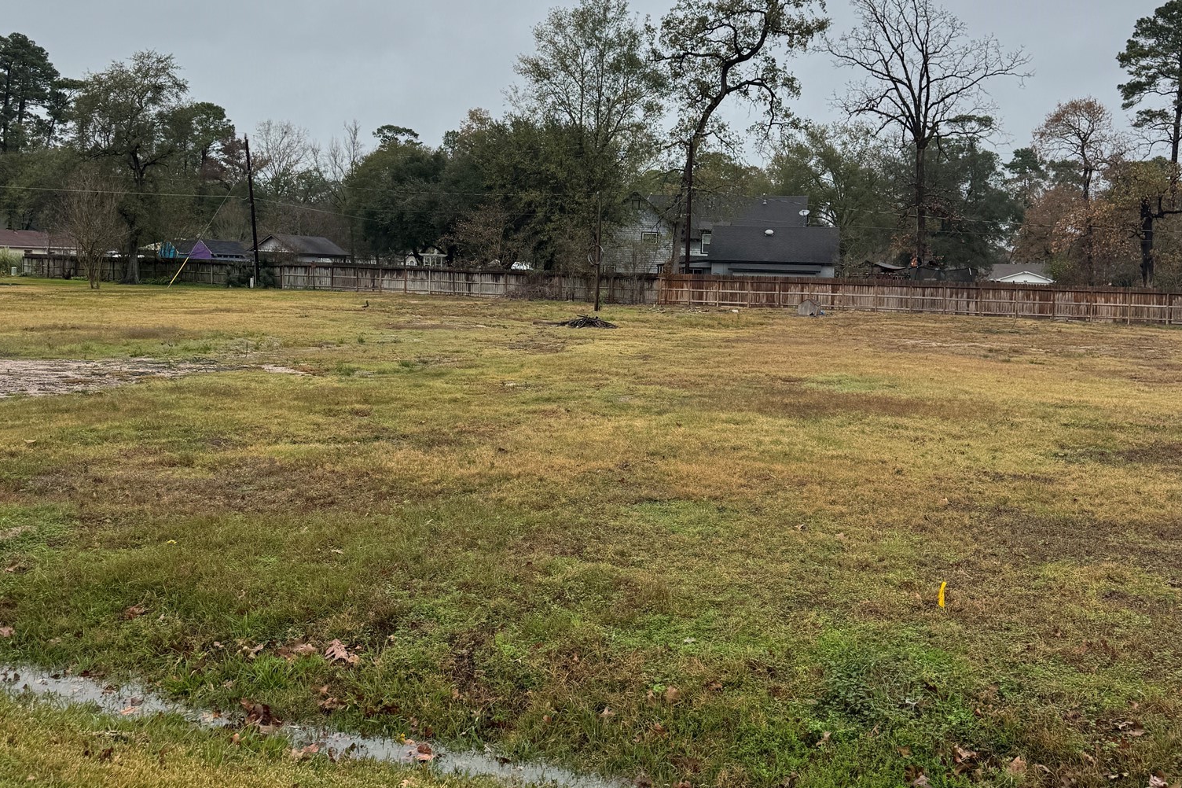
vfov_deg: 38.7
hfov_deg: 55.8
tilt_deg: -1.8
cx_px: 596
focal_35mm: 34
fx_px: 1116
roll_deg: -2.0
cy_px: 302
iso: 80
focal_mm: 6.76
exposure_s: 1/2174
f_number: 1.78
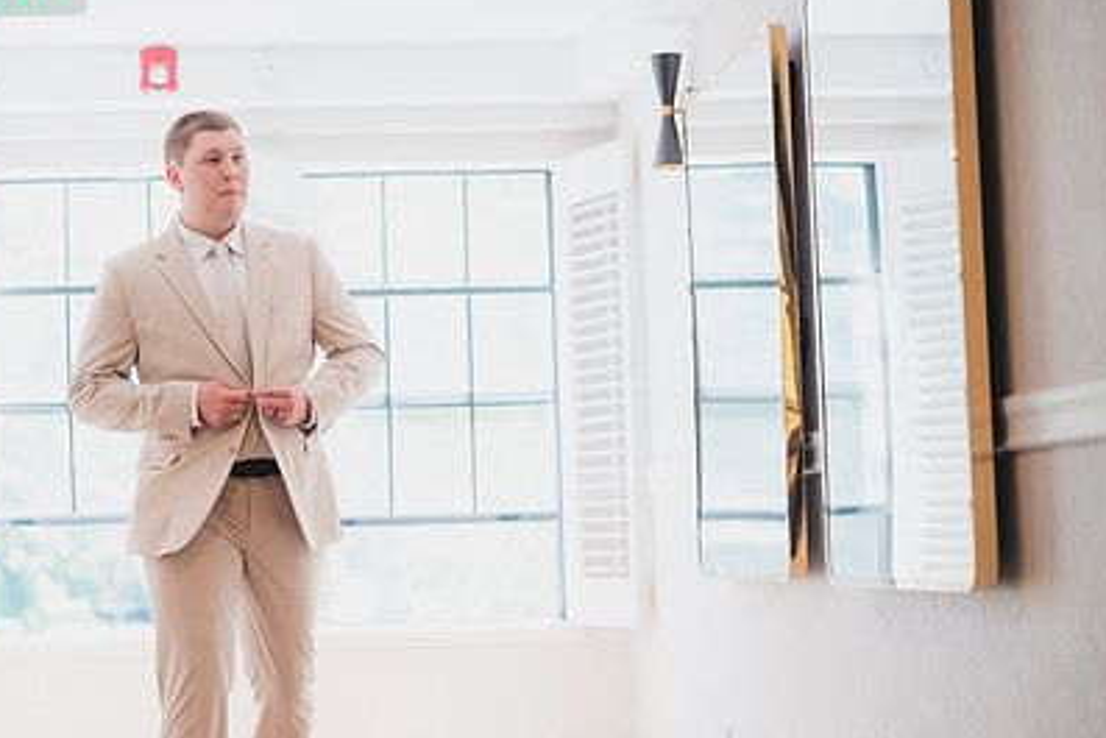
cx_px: 323
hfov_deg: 27.4
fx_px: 2243
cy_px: 388
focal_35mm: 73
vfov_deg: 18.7
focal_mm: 50
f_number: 1.4
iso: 800
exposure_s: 1/1600
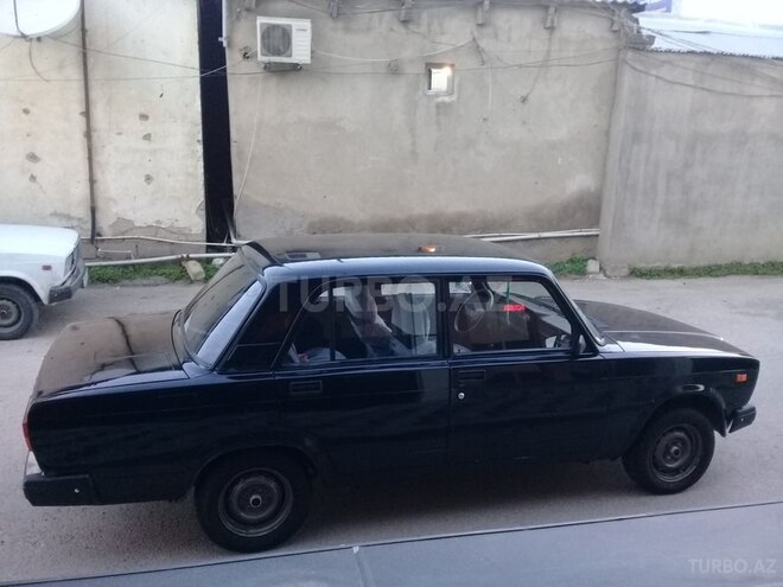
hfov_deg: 58.4
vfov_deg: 45.4
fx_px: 701
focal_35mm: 31
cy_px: 294
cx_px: 392
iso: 200
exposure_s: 1/33
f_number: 2.2
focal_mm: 3.3
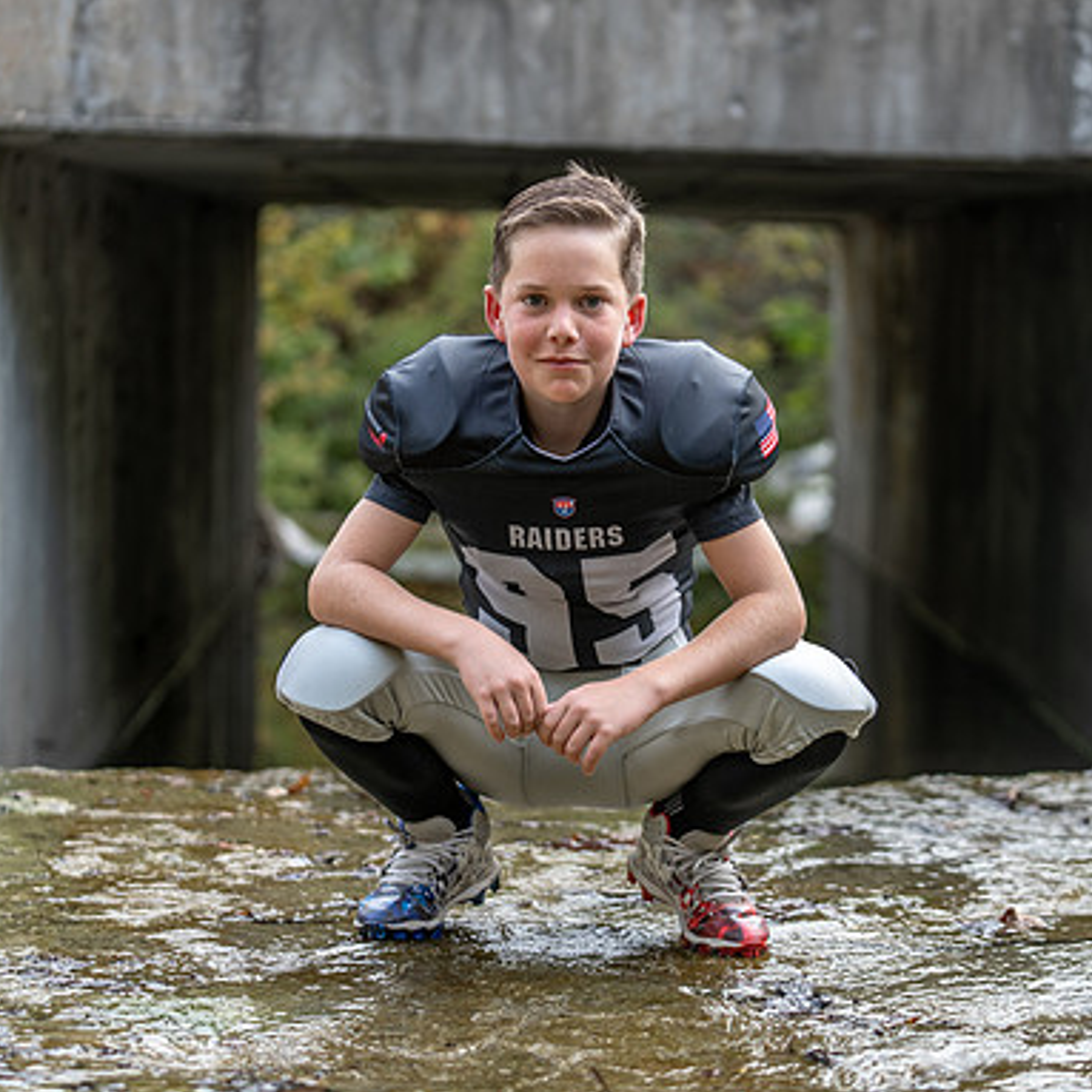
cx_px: 579
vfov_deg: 19.3
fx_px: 3212
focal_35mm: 90
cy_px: 546
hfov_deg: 19.3
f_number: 2.8
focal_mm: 70
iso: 160
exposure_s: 1/320
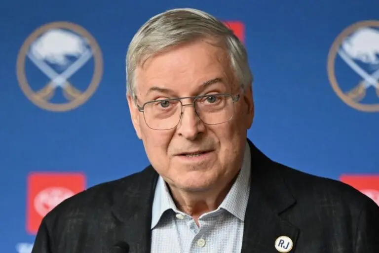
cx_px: 190
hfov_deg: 10.3
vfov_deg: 6.9
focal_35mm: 200
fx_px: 2105
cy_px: 126
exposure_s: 1/800
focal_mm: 200
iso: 3200
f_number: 2.8
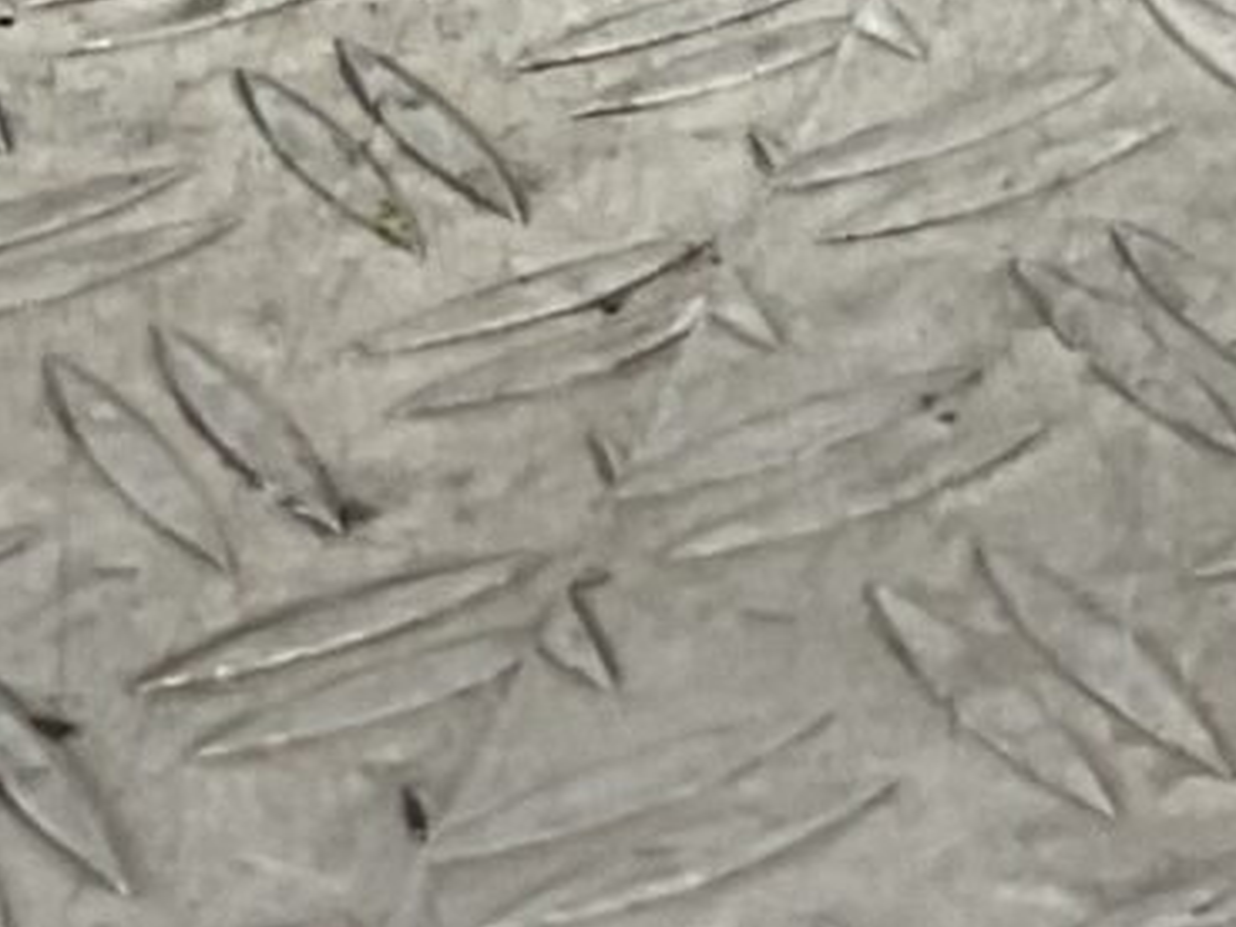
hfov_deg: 9.8
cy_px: -2281
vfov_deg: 6.4
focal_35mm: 202
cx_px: 148
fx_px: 7213
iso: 25
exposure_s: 1/100
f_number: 1.8
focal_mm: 3
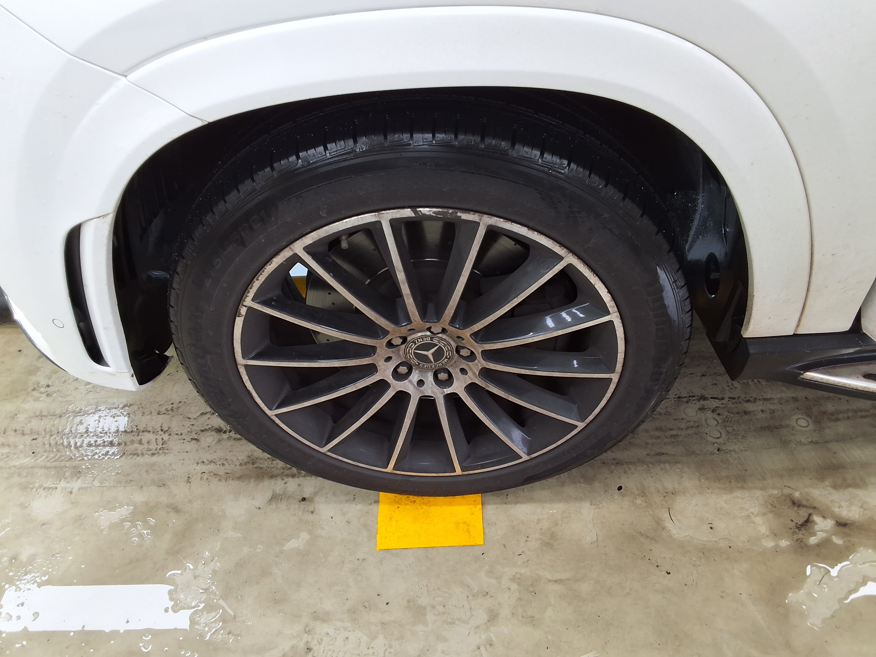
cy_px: 328
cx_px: 438
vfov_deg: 49.7
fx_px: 709
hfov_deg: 63.4
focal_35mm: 28
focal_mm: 2.91
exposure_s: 1/40
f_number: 1.9
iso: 50
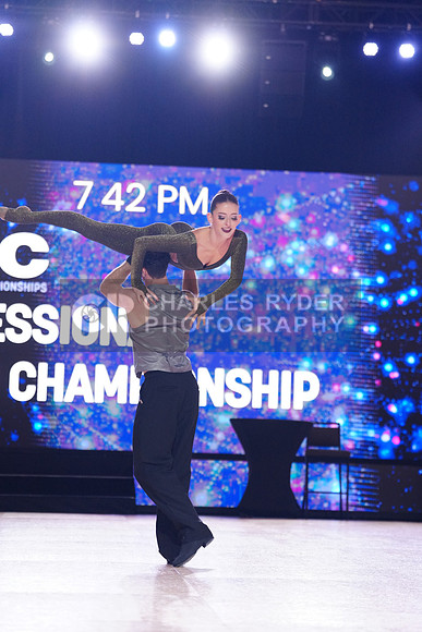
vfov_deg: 21.2
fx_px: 1687
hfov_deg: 14.3
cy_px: 316
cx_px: 211
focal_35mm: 96
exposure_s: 1/400
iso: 2000
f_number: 2.8
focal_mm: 96
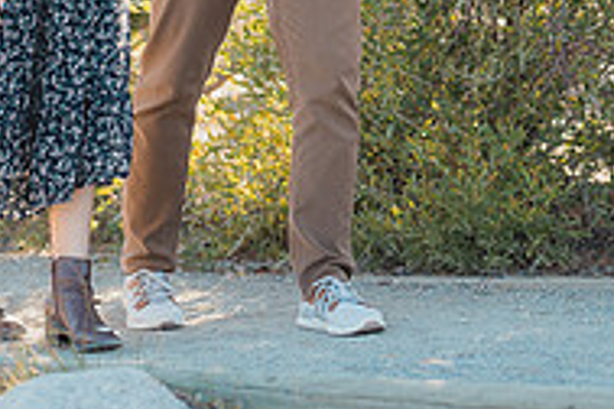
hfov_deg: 12.8
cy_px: -161
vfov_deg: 8.4
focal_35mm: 160
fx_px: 2729
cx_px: 442
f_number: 2.2
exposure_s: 1/1000
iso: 200
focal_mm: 50
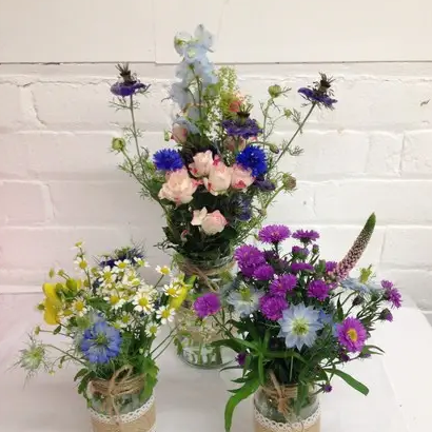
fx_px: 593
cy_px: 253
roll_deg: +0.6
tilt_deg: -23.3
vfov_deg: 39.9
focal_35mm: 42
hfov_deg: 40.0
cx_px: 217
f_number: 2.4
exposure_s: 1/20
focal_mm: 4.28
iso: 64
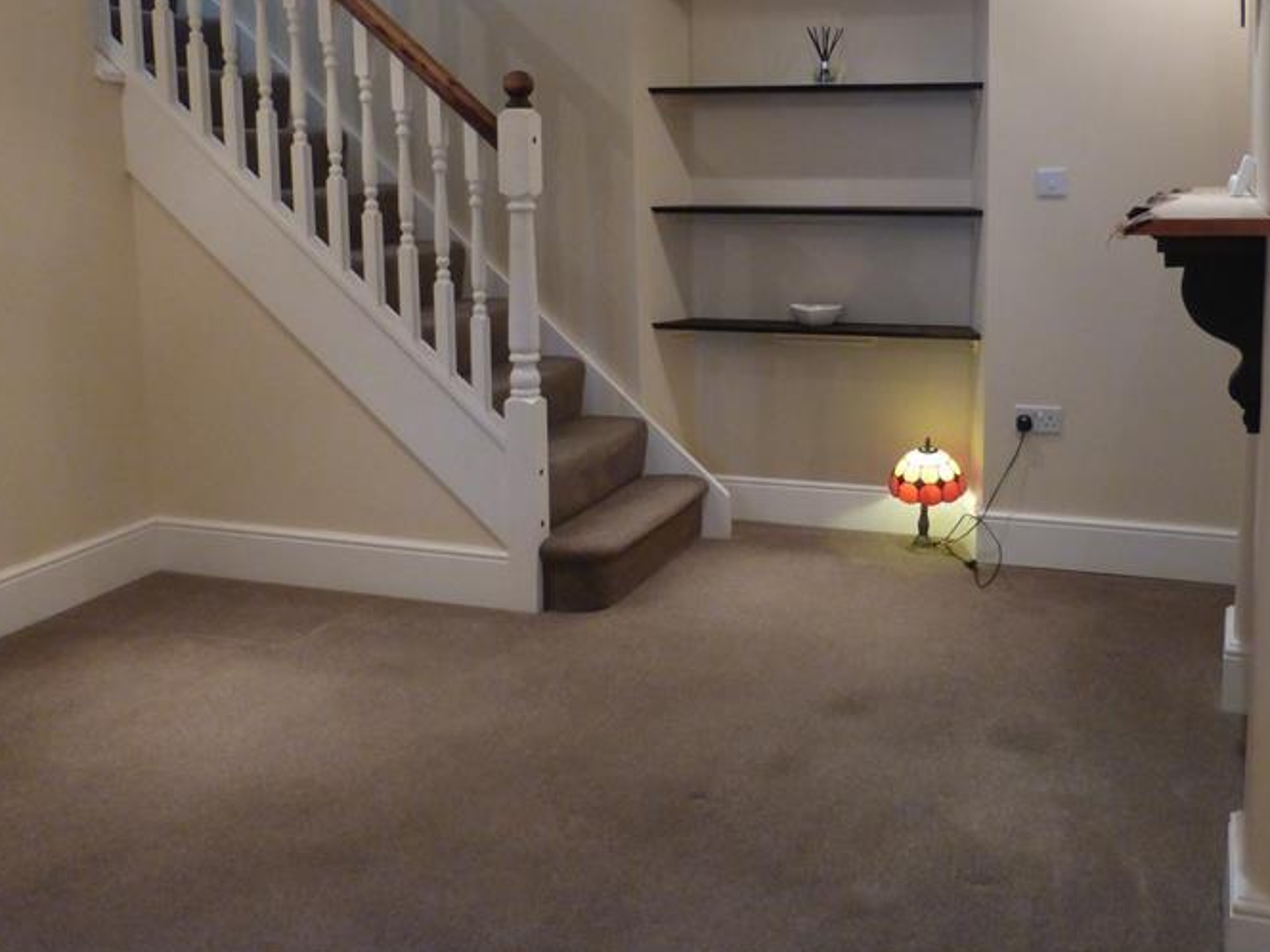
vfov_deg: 38.3
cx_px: 832
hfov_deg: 49.4
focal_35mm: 37
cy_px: 333
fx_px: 1357
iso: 400
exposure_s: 1/20
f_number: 3.3
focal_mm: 4.3
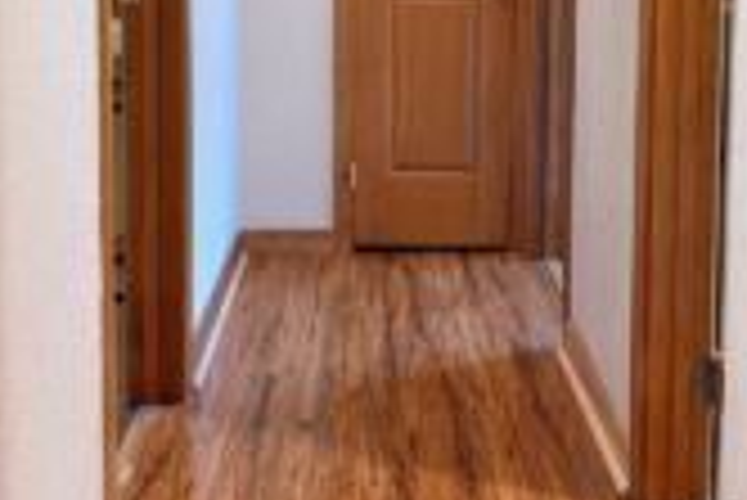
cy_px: 45
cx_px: 428
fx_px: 1246
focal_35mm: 60
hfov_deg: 33.3
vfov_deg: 22.1
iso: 400
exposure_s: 1/60
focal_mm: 6.76
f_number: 1.78
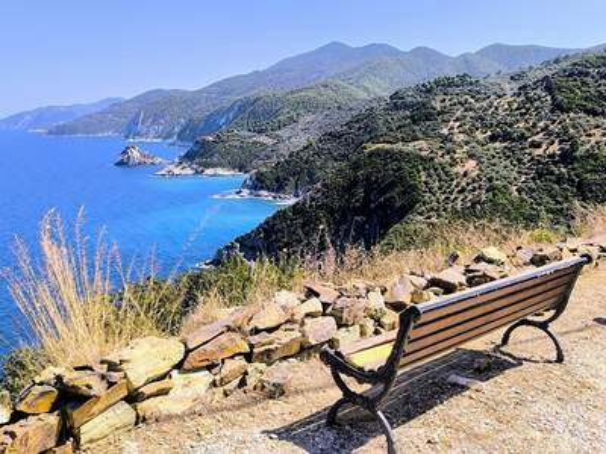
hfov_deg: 52.6
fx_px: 613
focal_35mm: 35
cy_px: 227
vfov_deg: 40.7
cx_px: 303
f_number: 1.65
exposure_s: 1/776
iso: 50
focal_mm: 6.14
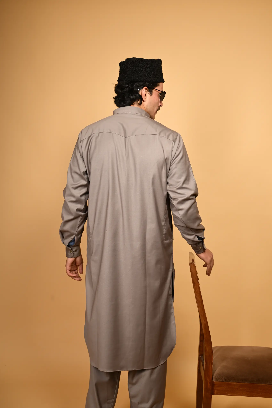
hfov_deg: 27.5
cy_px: 204
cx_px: 136
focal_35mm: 49
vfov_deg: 40.3
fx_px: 555
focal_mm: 49
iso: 200
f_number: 7.1
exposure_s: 1/200
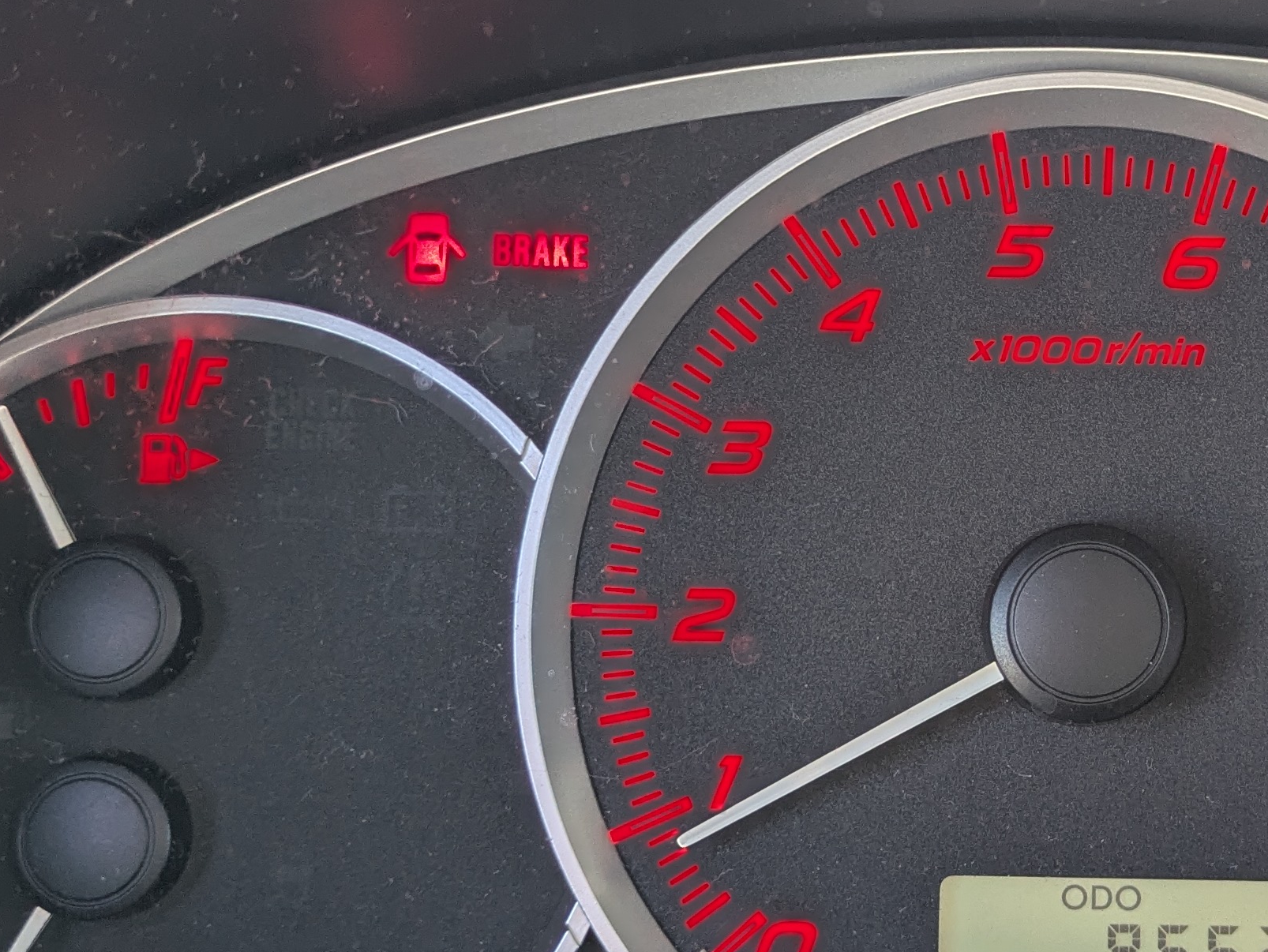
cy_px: 459
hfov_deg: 26.6
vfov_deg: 20.5
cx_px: 970
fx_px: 2639
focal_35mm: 72
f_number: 1.89
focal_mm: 5.43
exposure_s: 1/120
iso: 43
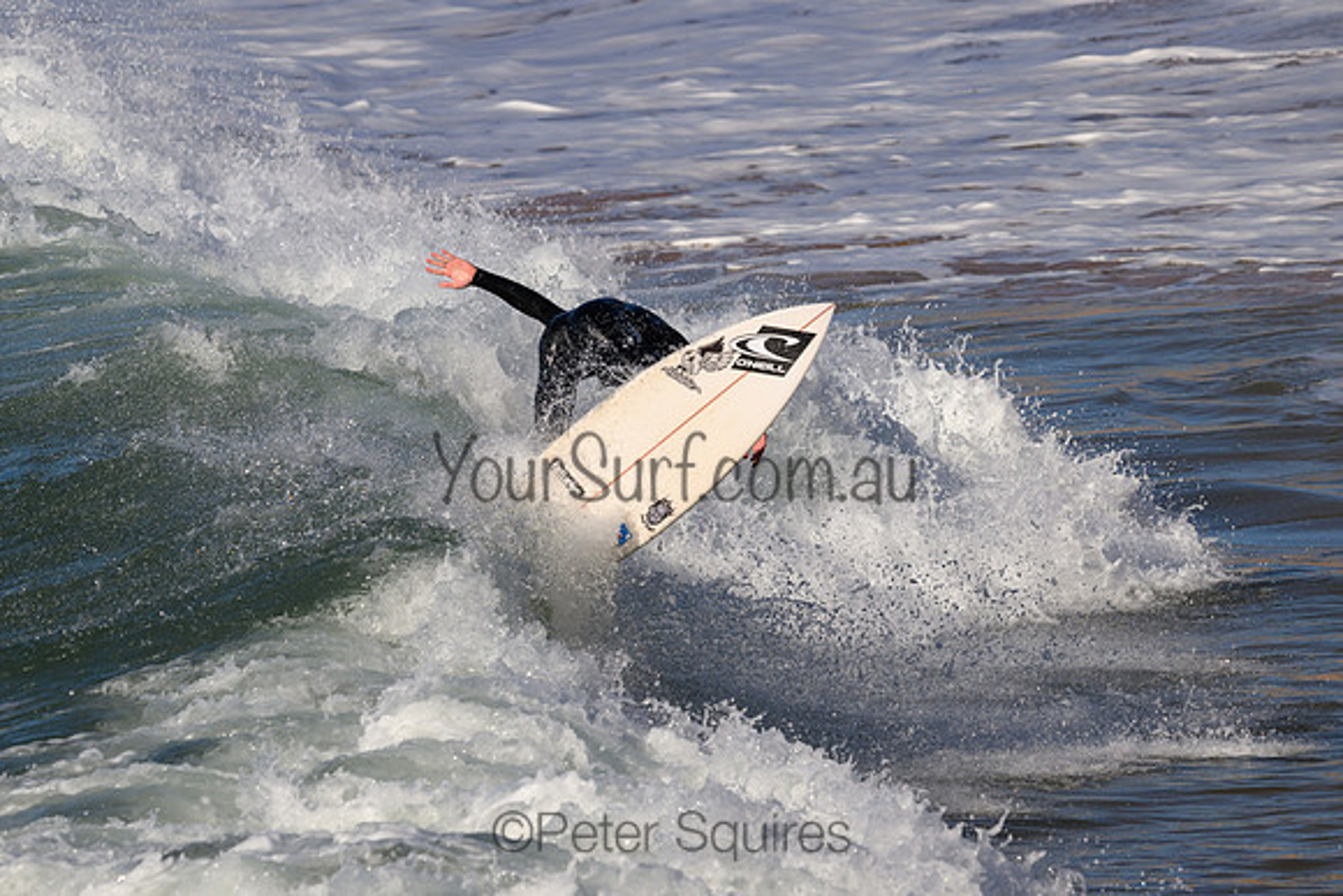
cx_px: 634
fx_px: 17336
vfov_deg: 3.0
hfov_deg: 4.4
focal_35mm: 465
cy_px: 423
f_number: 11
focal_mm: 440
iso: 720
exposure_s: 1/2000
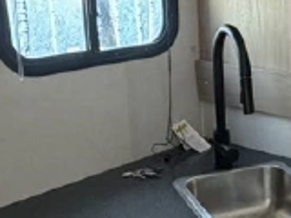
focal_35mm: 70
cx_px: 300
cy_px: 107
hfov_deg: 26.1
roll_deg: -0.8
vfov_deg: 21.0
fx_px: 588
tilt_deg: -15.2
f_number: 2.2
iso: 320
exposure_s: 1/96
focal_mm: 2.22
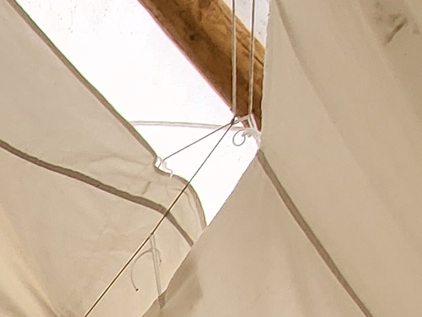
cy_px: 777
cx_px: -465
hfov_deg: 16.6
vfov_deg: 13.1
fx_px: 1000
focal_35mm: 82
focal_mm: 1.74
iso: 32
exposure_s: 1/100
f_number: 2.2
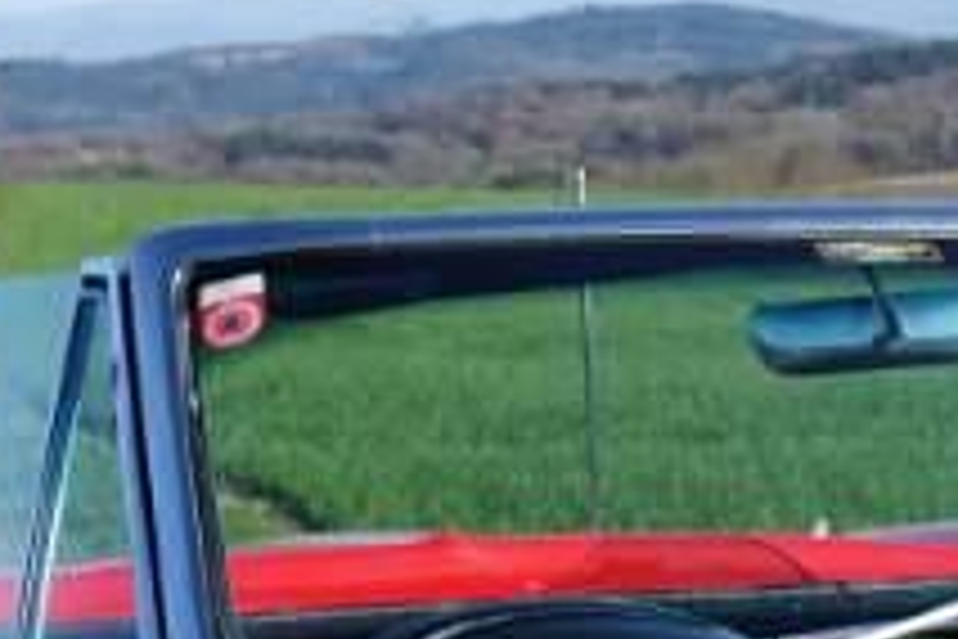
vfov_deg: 6.7
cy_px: 1048
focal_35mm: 200
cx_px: 1520
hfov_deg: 9.9
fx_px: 5322
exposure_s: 1/640
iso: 125
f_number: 4
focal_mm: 13.72
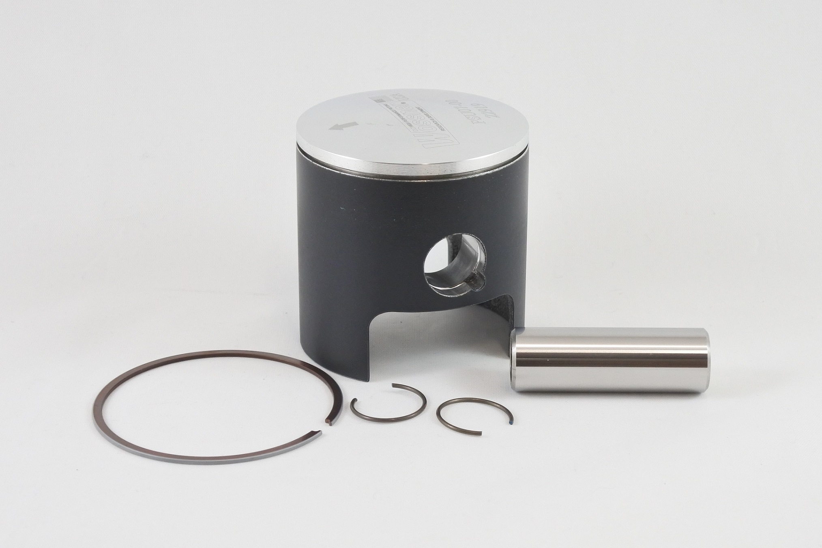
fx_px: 1210
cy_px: 274
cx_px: 411
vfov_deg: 25.5
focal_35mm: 53
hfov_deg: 37.5
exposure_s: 1/125
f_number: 4.5
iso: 450
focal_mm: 19.7
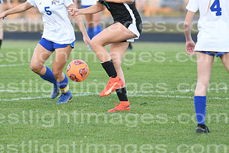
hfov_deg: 3.9
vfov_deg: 2.6
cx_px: 68
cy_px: 42
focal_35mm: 533
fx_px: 3393
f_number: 2.8
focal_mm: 200
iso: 900
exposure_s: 1/800
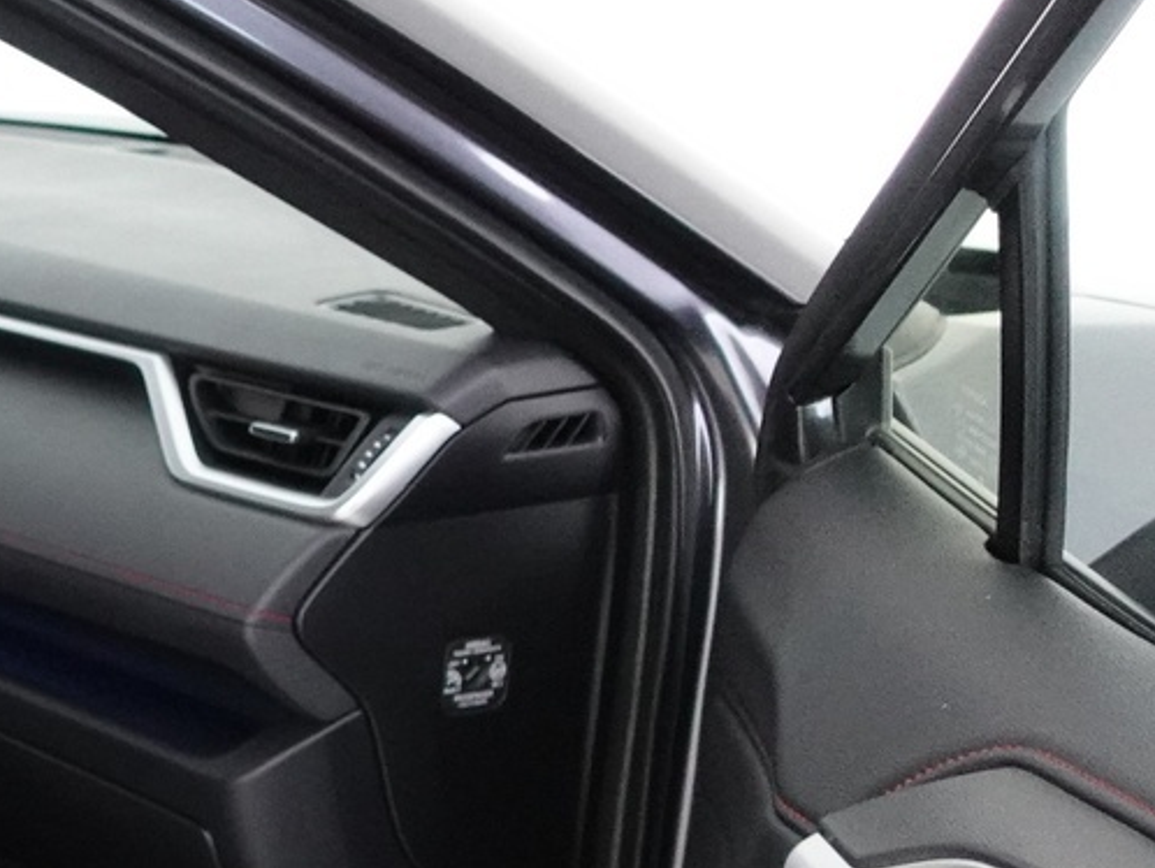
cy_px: 736
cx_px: -640
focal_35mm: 75
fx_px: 2504
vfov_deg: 19.4
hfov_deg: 21.3
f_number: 1.8
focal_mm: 9.4
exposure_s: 1/80
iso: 2000
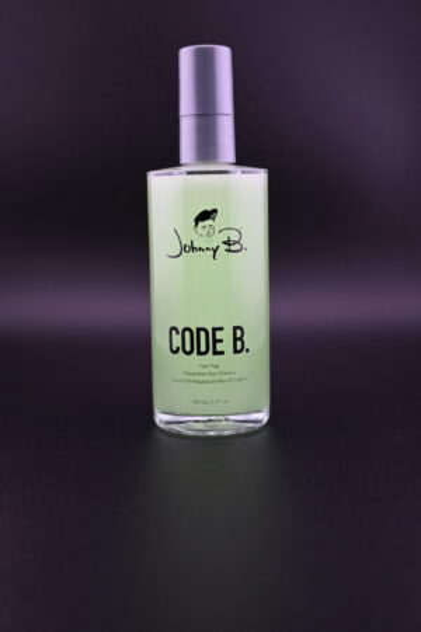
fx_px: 802
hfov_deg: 29.4
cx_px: 210
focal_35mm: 46
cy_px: 316
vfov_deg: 43.0
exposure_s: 1/160
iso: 400
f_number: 4.8
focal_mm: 30.5
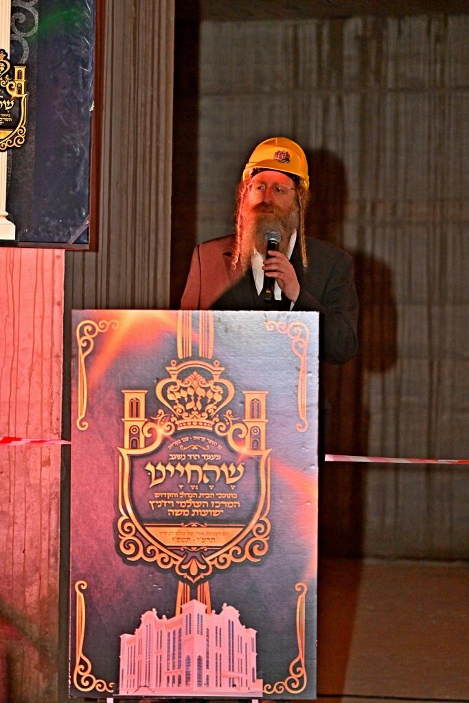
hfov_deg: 11.4
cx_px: 234
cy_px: 352
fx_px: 2344
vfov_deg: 17.1
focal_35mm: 120
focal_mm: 120
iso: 1600
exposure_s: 1/160
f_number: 4
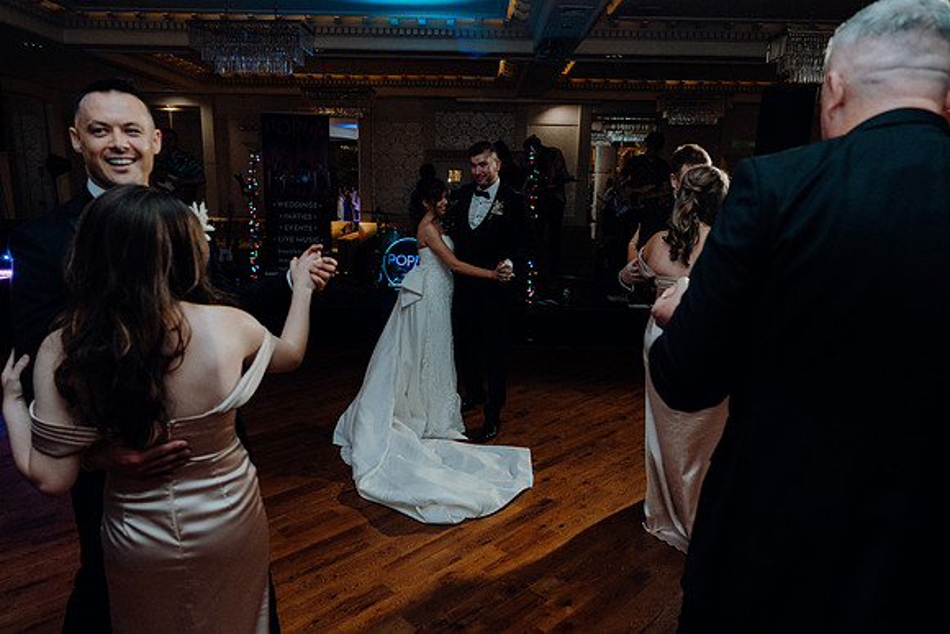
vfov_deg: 53.2
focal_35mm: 24
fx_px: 633
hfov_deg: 73.7
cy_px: 317
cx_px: 475
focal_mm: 24
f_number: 3.5
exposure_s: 1/160
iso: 2500
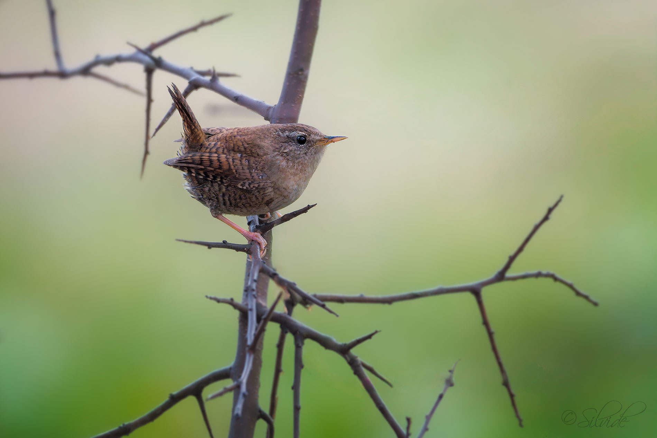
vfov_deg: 2.3
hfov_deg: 3.4
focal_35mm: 600
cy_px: 219
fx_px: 10950
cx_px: 328
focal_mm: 600
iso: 1400
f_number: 6.3
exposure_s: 1/640
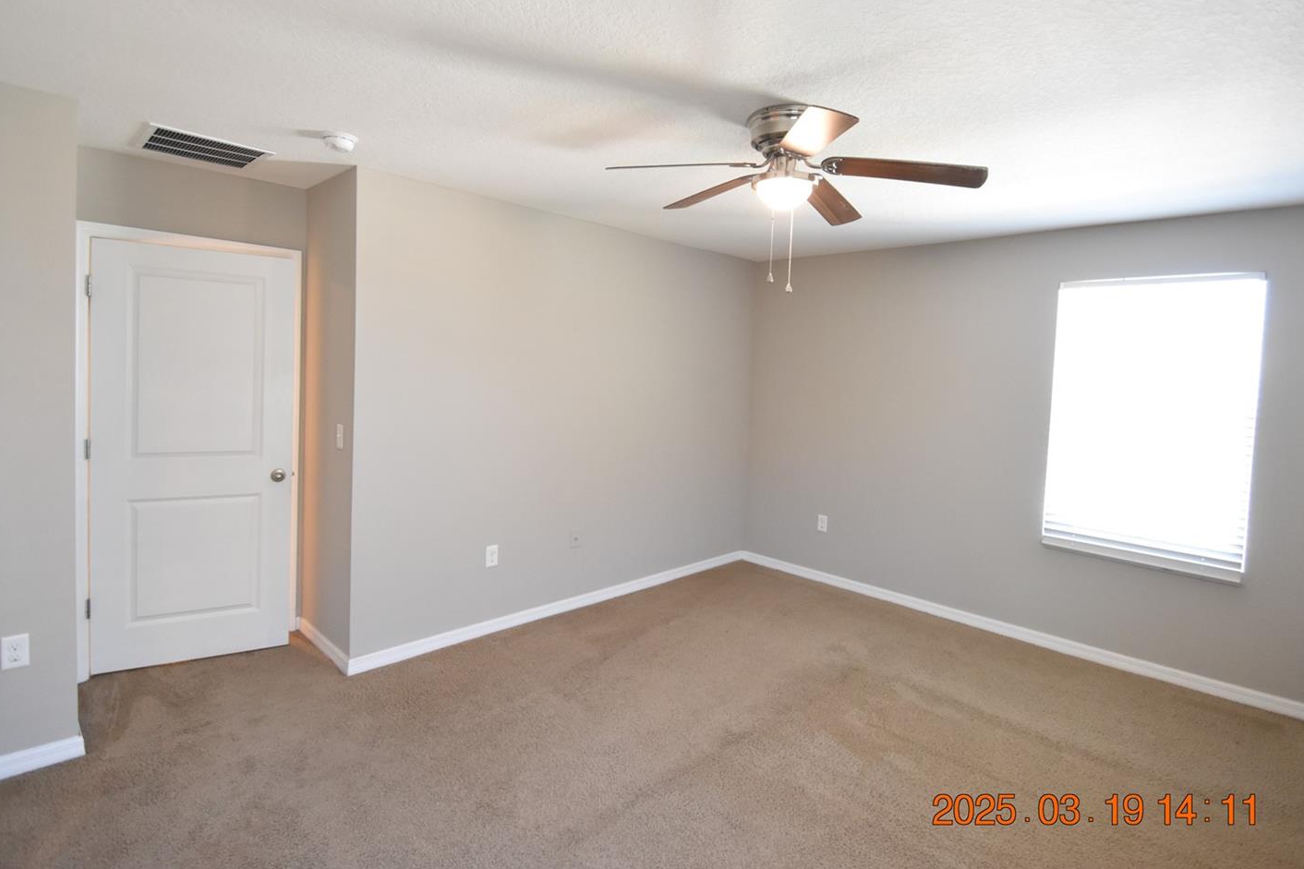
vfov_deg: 70.3
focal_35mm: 17
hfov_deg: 93.3
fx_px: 616
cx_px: 660
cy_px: 392
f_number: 3.5
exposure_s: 1/60
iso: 1800
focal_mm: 10
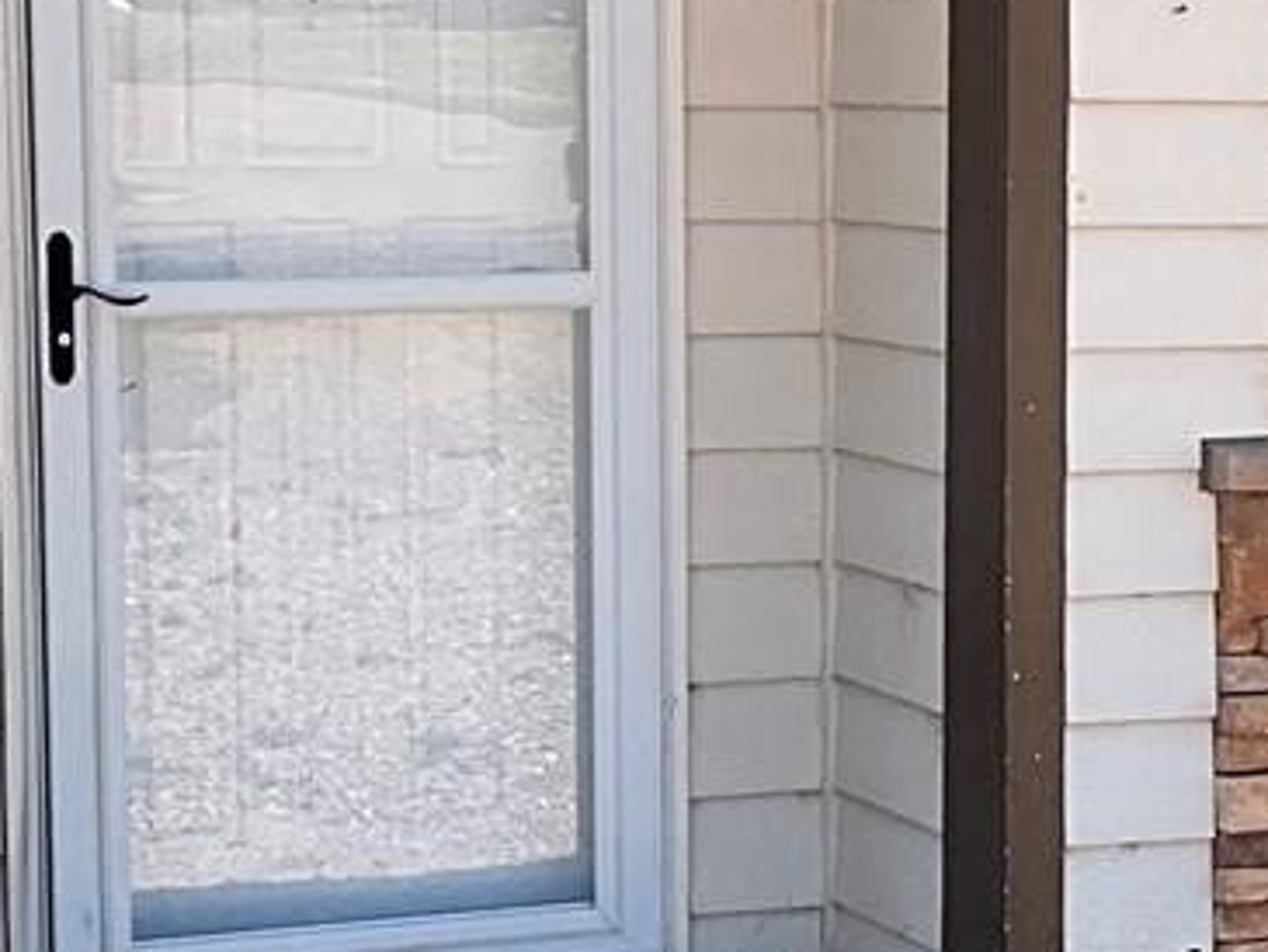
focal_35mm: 127
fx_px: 4654
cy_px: 587
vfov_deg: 11.7
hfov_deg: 15.4
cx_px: 959
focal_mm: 3
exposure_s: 1/781
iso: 25
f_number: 1.8
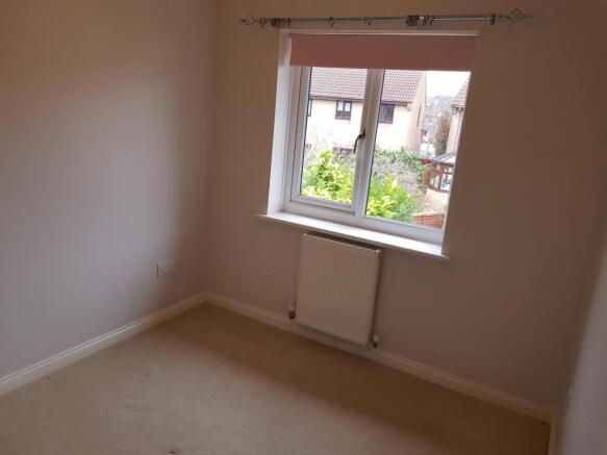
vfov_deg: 53.0
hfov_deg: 67.3
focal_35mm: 26
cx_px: 304
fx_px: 456
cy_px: 228
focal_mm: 4.2
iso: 100
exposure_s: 1/50
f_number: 1.7
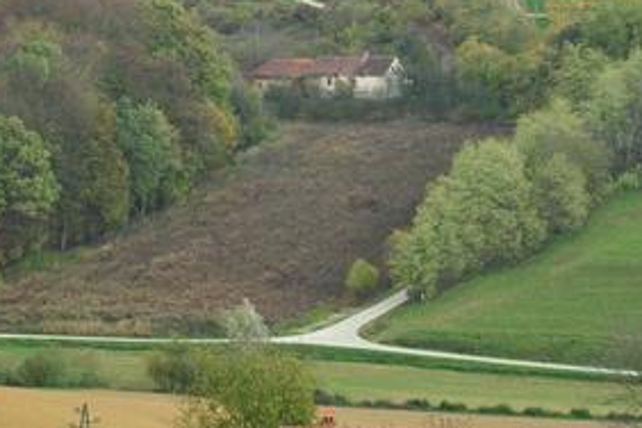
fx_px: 3816
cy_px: 160
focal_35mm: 214
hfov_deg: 9.6
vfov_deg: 6.4
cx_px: 330
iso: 200
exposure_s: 1/250
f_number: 5.6
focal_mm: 95
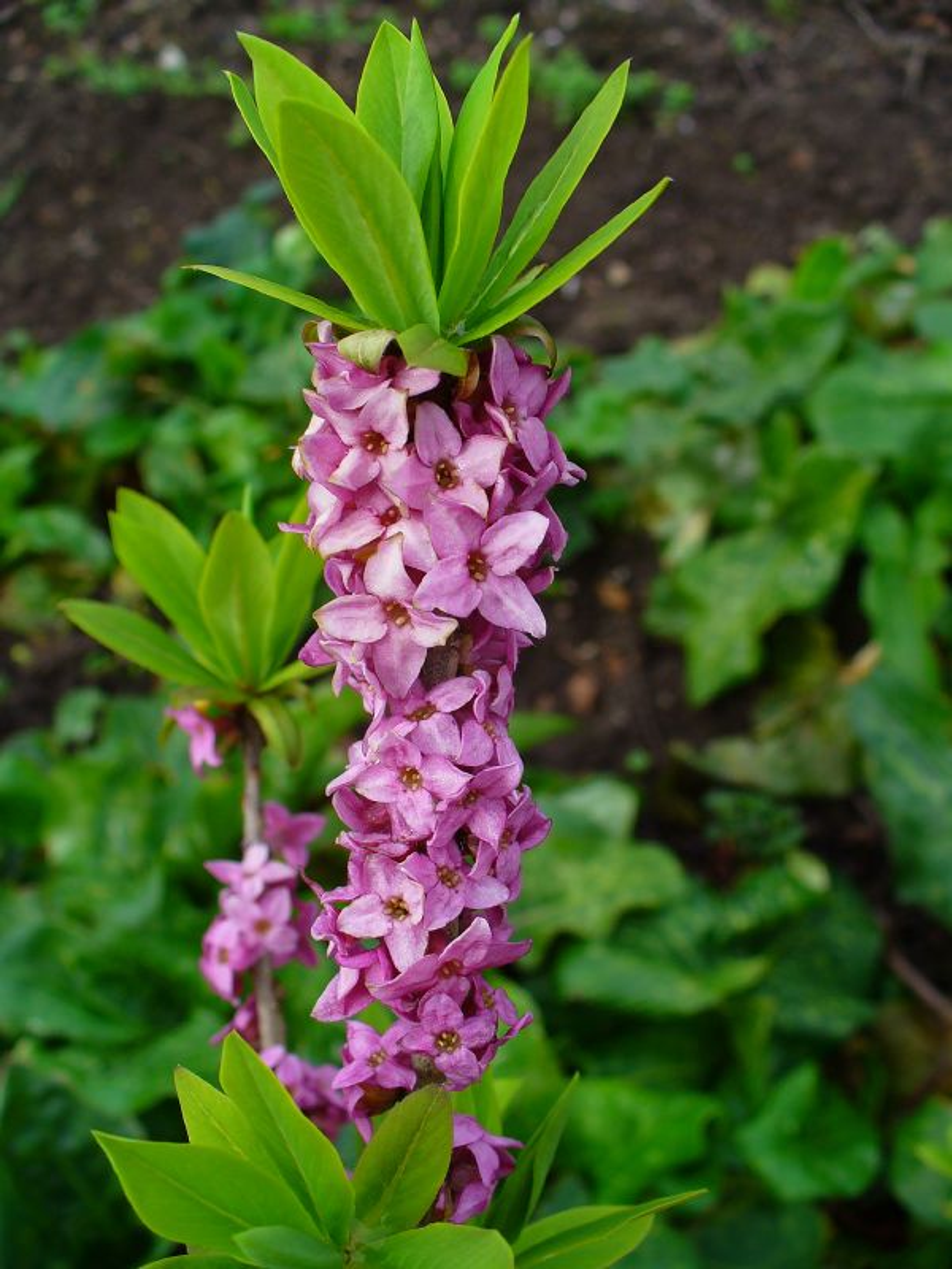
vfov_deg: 50.1
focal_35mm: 37
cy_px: 634
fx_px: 1357
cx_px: 476
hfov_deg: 38.7
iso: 64
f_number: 5.6
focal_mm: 6.1
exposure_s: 1/125
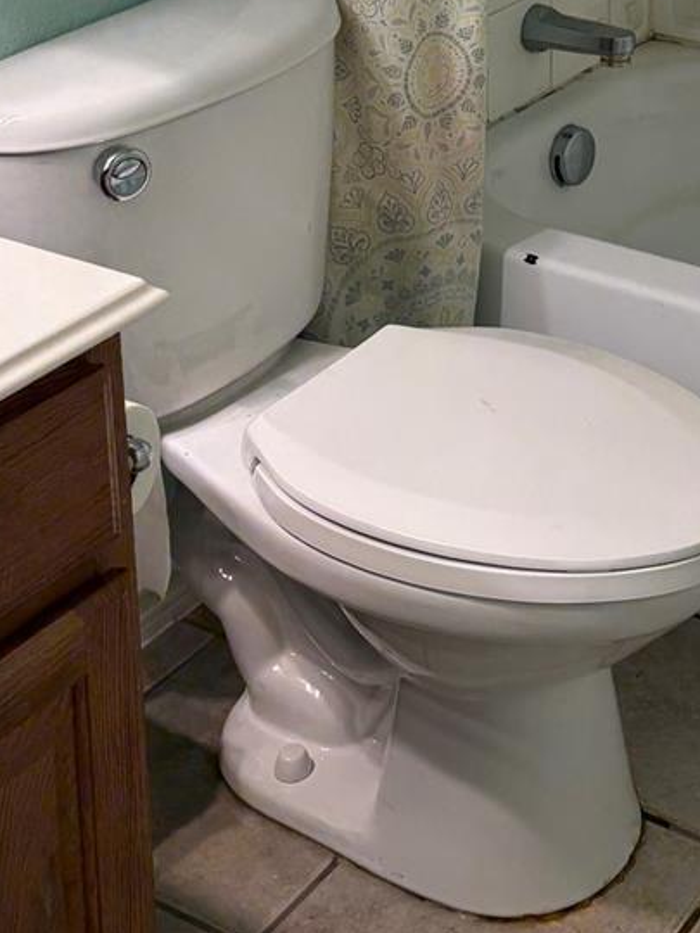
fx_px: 1995
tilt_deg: -12.7
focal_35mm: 74
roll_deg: -0.1
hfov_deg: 19.6
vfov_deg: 23.9
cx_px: 622
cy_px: -194
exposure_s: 1/60
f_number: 1.6
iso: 100
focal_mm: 5.96
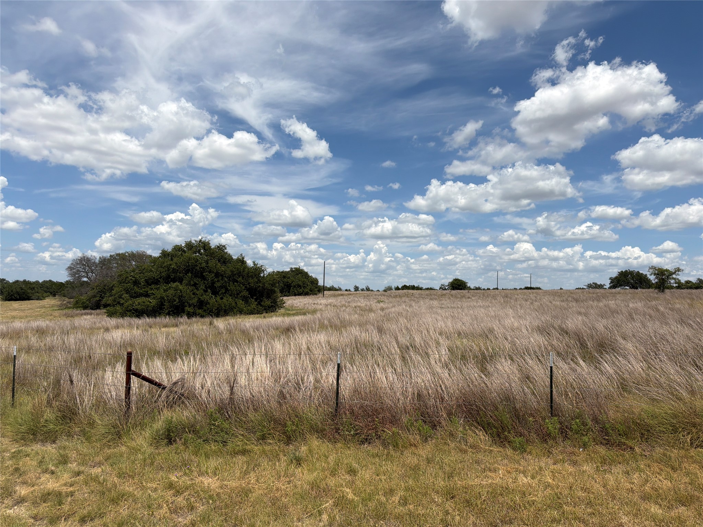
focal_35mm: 24
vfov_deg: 56.8
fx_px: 487
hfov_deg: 71.6
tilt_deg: +1.1
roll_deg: -1.1
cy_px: 264
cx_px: 352
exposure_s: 1/11905
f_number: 1.78
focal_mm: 6.76
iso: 80
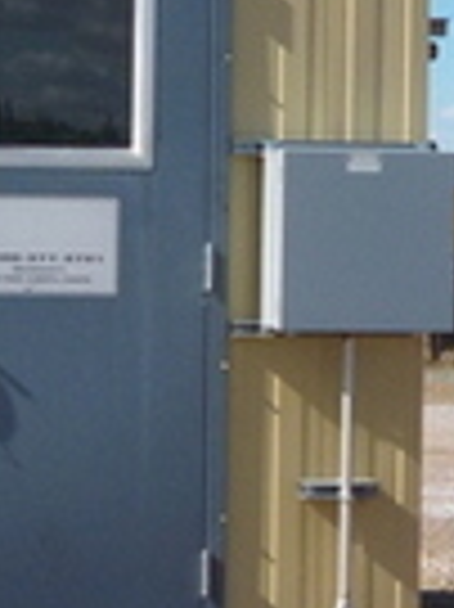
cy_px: 338
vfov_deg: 13.9
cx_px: 103
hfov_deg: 10.4
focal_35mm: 142
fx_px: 2487
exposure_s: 1/1250
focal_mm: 4.1
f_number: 3.3
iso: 125
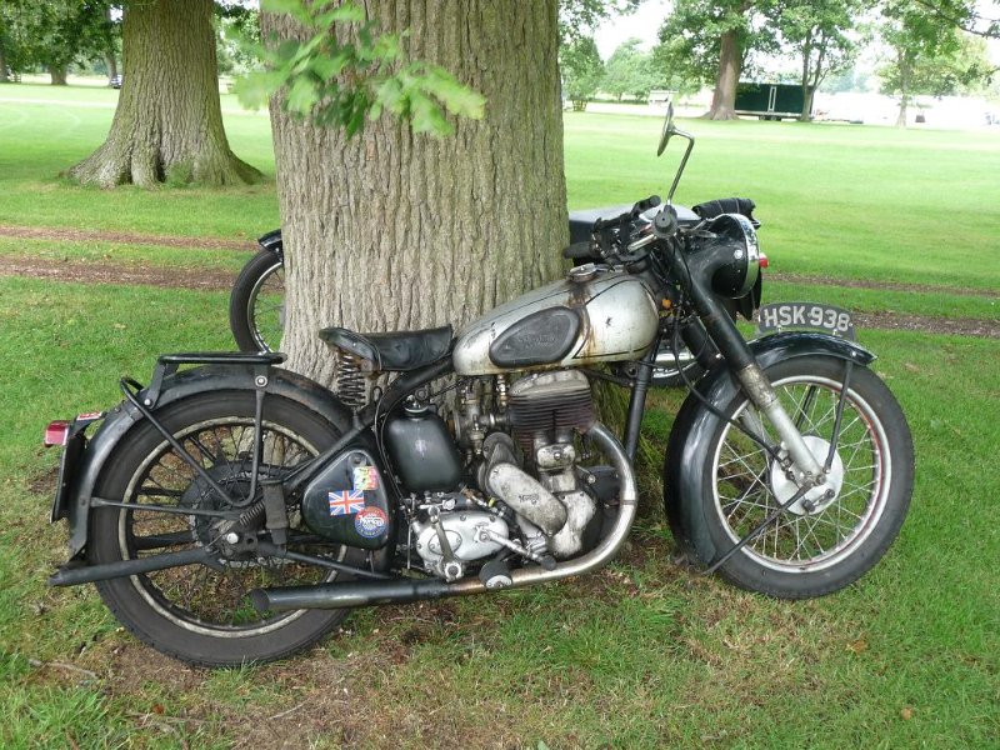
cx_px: 500
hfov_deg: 56.8
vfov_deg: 44.2
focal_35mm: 32
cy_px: 375
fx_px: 924
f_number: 3.5
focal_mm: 5.3
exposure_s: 1/60
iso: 100
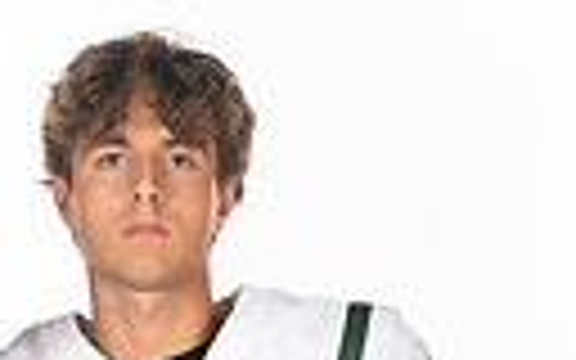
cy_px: 900
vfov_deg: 6.2
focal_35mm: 200
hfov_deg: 10.5
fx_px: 3140
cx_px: 198
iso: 640
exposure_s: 1/400
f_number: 8
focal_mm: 56
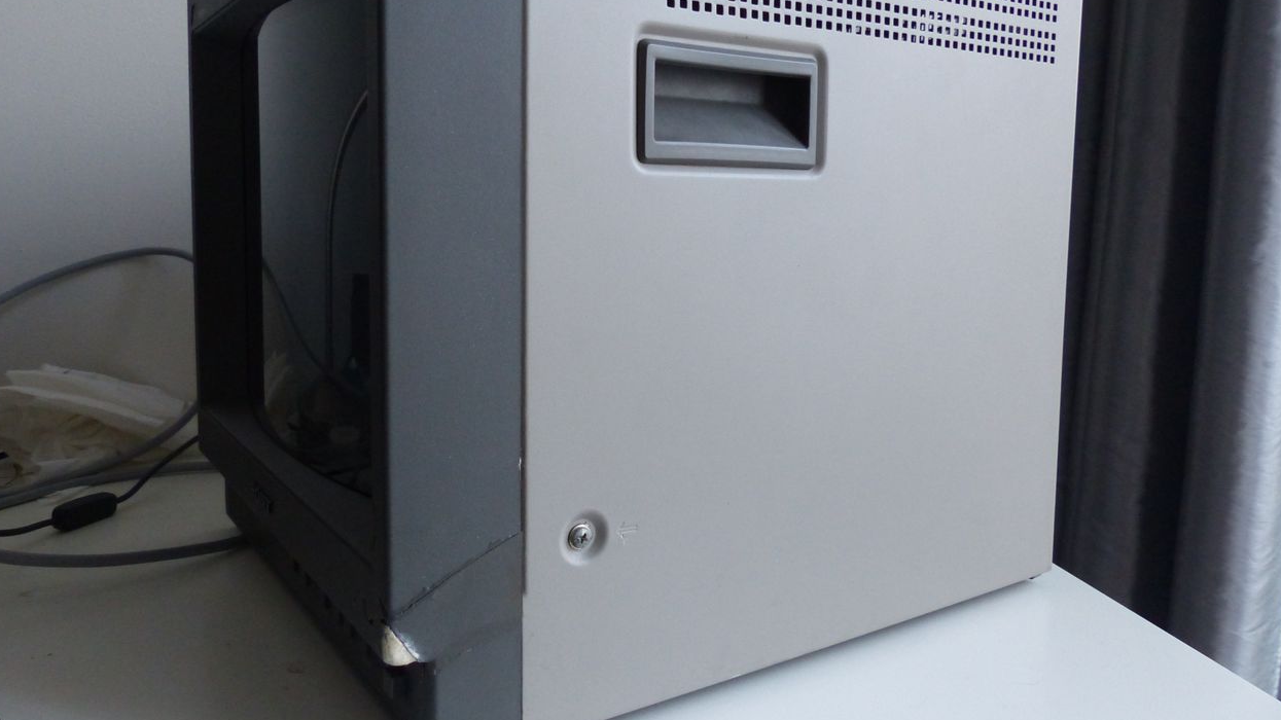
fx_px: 951
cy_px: 299
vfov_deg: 41.3
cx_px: 632
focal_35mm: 28
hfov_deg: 67.9
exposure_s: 1/30
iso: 400
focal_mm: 4.5
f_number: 2.8
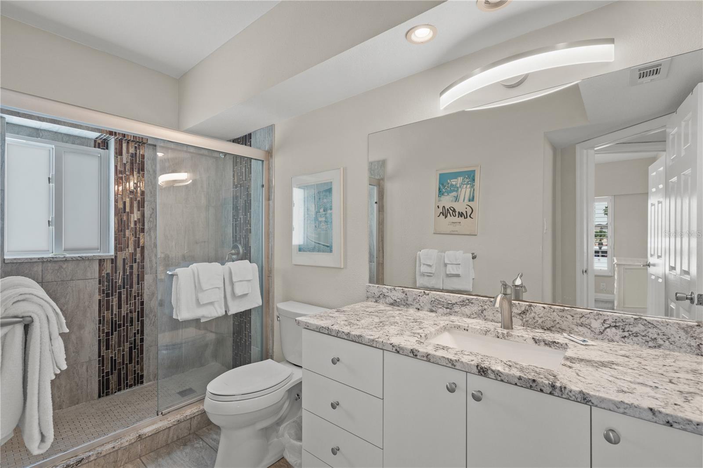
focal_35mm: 16
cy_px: 234
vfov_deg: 73.7
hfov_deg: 96.7
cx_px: 352
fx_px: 312
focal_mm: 16
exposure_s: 1/5
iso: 250
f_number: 6.3
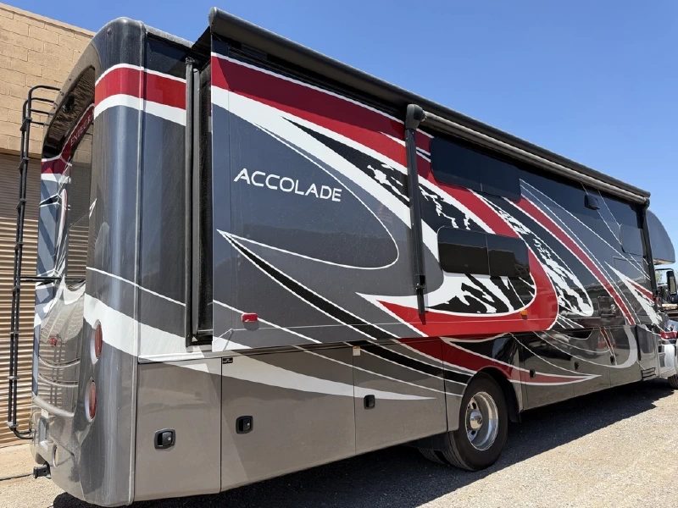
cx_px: 339
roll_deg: +1.8
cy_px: 254
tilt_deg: +7.5
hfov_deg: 71.6
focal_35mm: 24
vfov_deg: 56.8
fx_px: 470
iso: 80
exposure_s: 1/2703
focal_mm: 6.76
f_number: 1.78
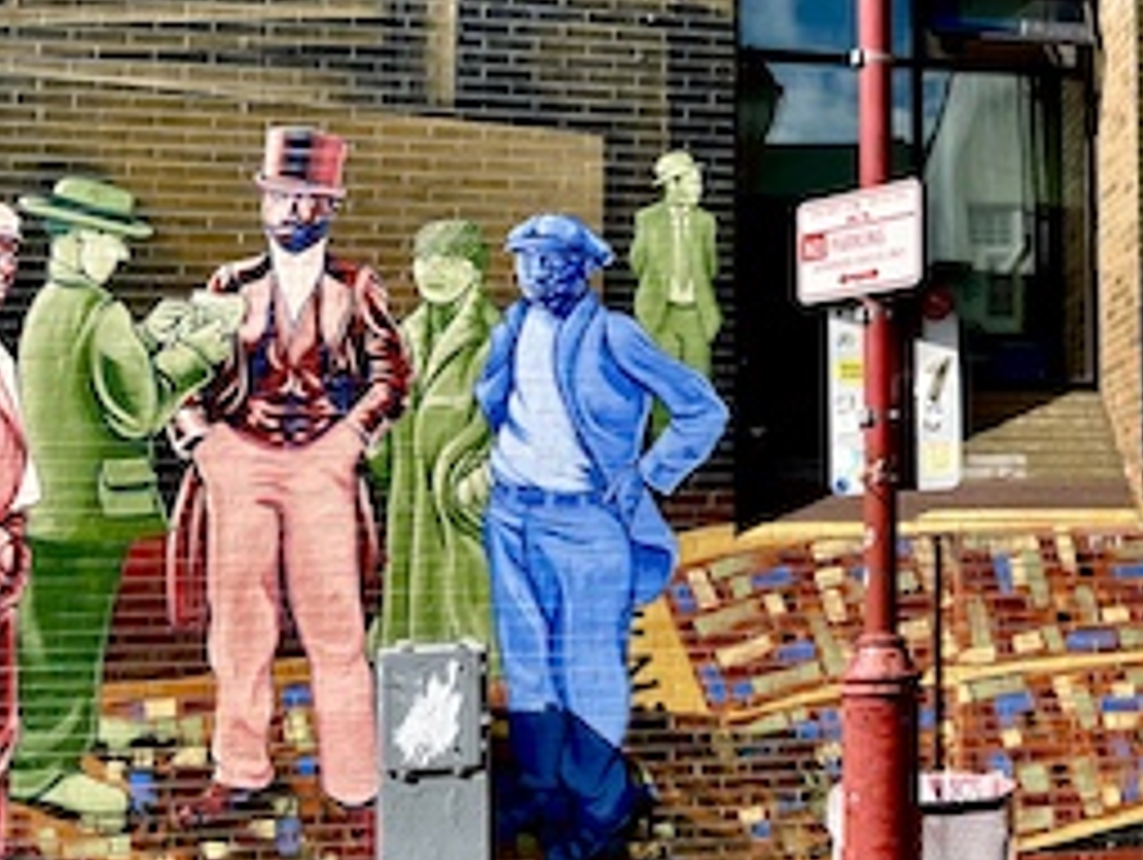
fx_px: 1950
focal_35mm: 59
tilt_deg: +3.2
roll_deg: +1.5
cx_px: 1174
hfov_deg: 30.1
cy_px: 410
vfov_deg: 24.9
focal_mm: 5.1
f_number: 1.6
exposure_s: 1/2717
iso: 32
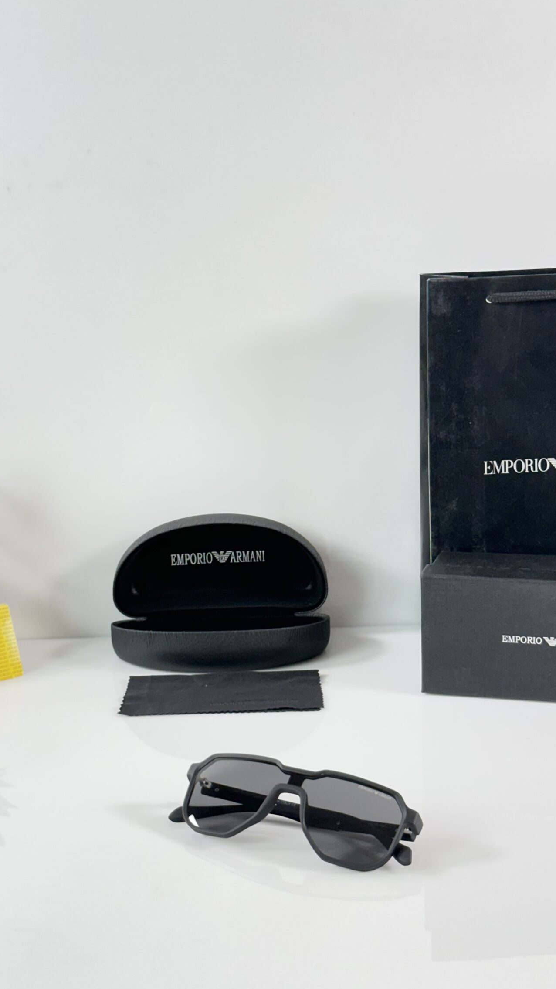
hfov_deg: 20.4
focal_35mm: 59
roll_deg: +1.2
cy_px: 503
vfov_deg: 35.4
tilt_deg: -14.5
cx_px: 282
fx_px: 1547
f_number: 1.78
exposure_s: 1/100
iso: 100
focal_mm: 6.86
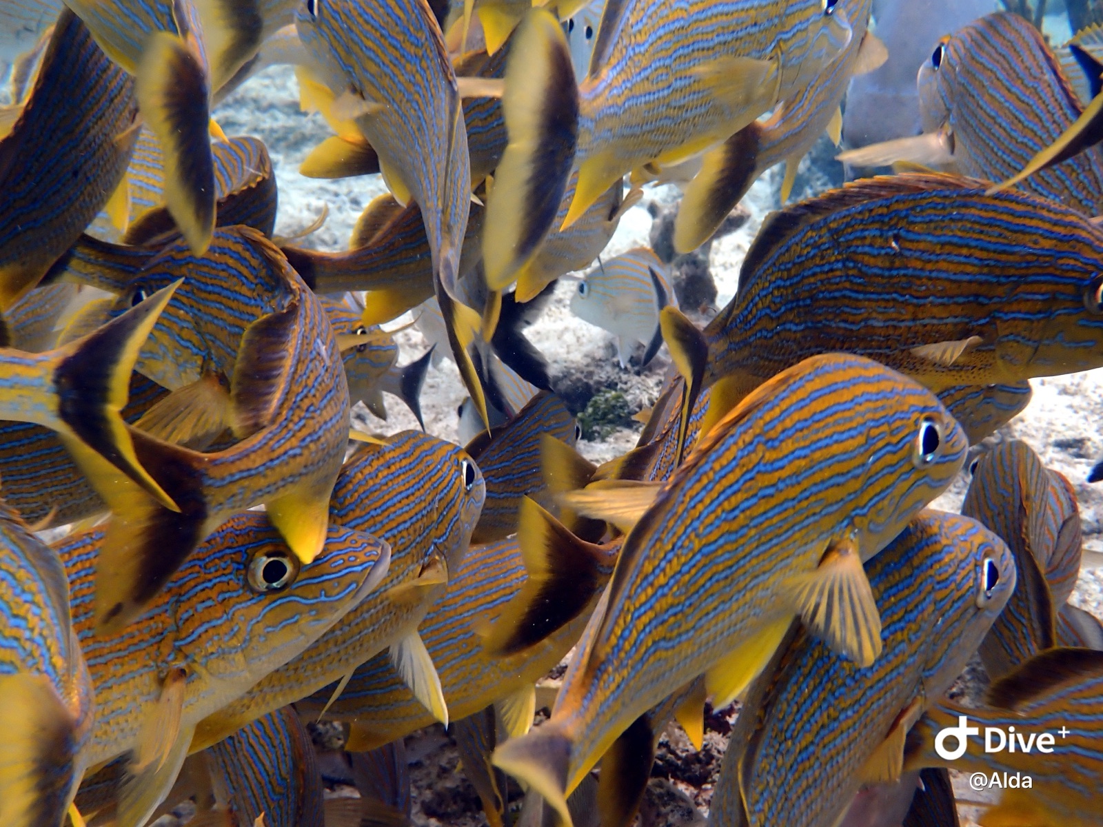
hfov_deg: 40.4
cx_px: 552
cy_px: 414
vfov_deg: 30.9
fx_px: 1498
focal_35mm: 47
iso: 100
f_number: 4.5
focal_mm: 8.4
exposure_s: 1/200
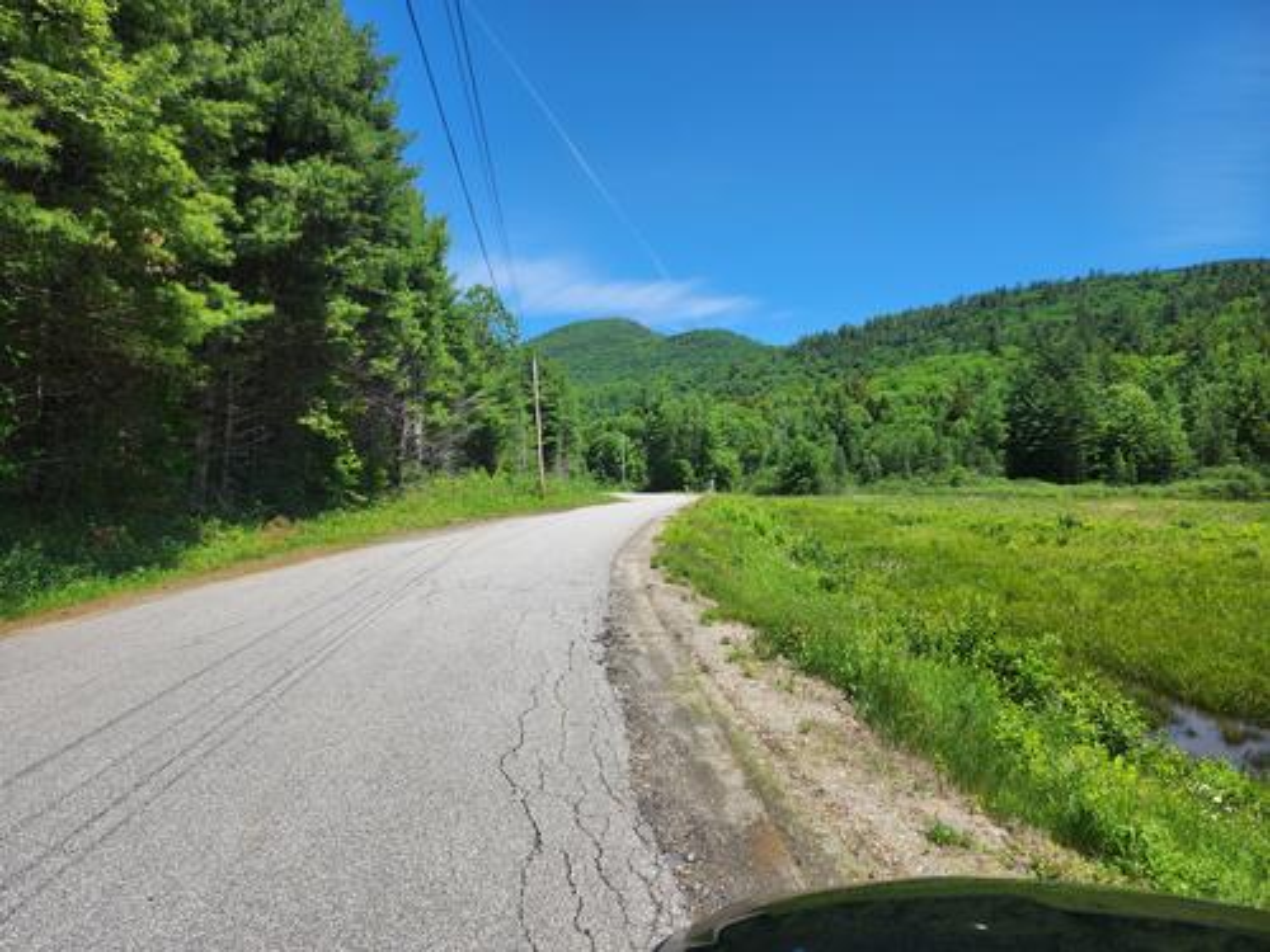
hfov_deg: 73.9
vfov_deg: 58.9
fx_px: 844
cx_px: 635
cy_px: 476
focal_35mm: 23
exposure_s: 1/1117
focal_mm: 6.4
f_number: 1.8
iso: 12
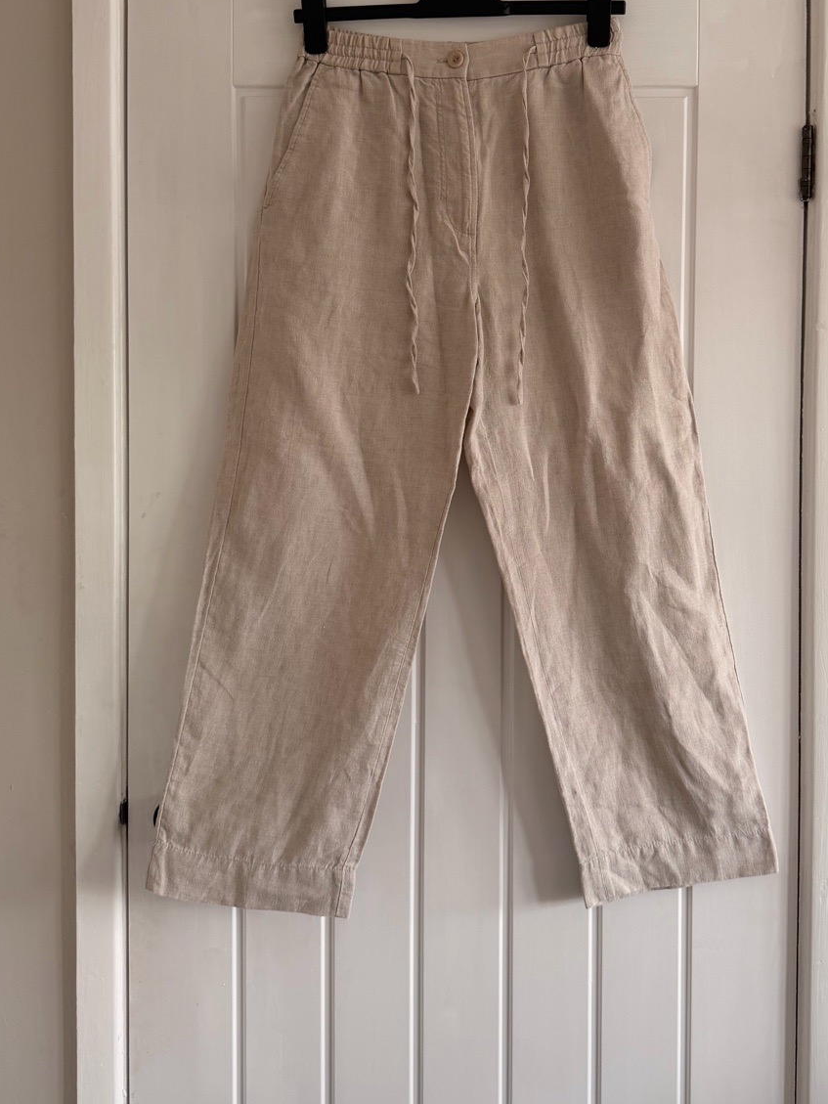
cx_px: 499
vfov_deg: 53.7
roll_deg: +0.1
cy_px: 464
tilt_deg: +0.0
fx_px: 1084
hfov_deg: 41.6
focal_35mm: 34
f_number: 1.78
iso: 100
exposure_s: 1/121
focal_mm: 6.76
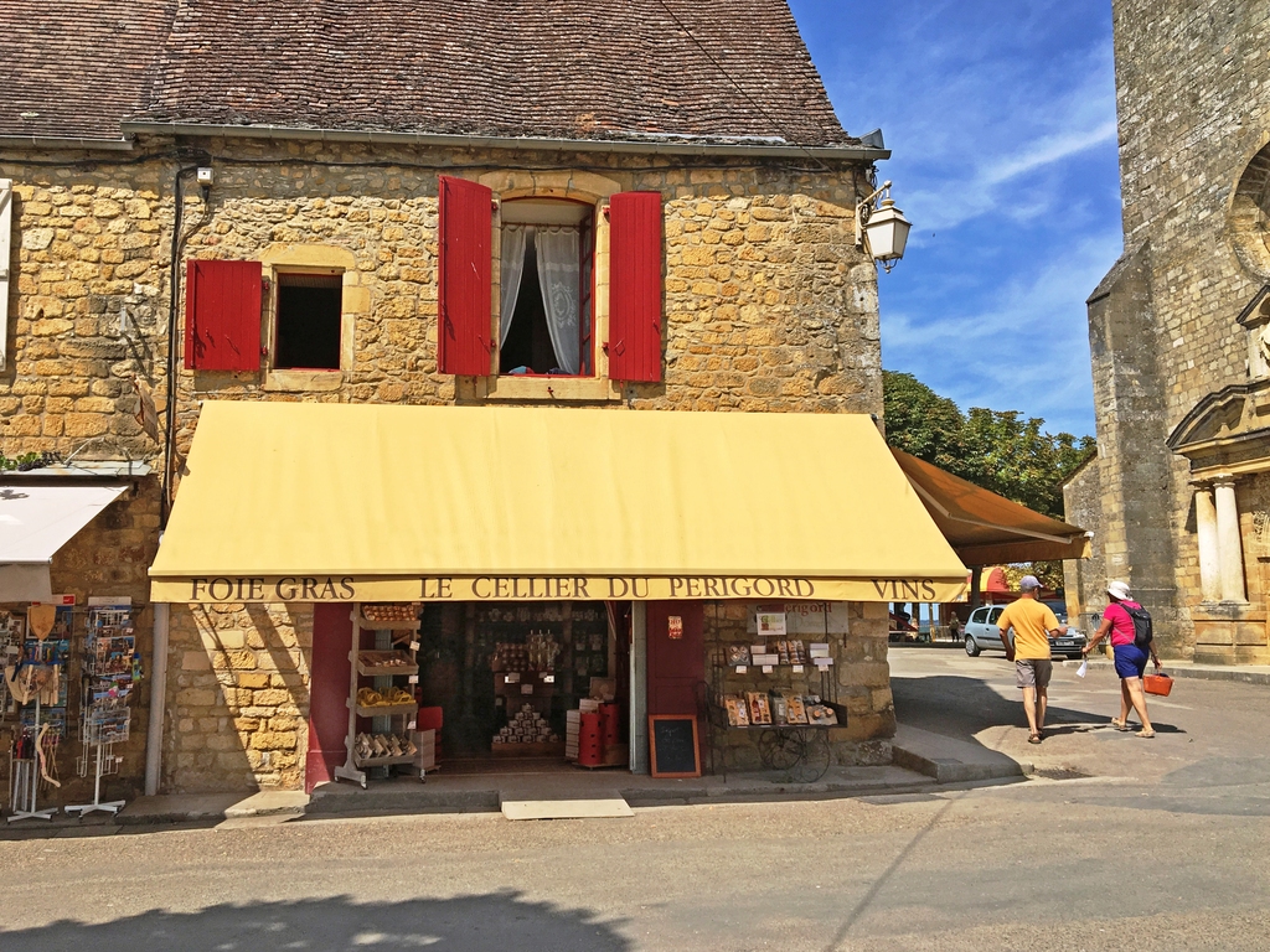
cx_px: 635
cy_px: 476
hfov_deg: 61.7
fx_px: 1064
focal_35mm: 29
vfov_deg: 48.2
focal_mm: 4.15
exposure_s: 1/2481
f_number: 2.2
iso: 25
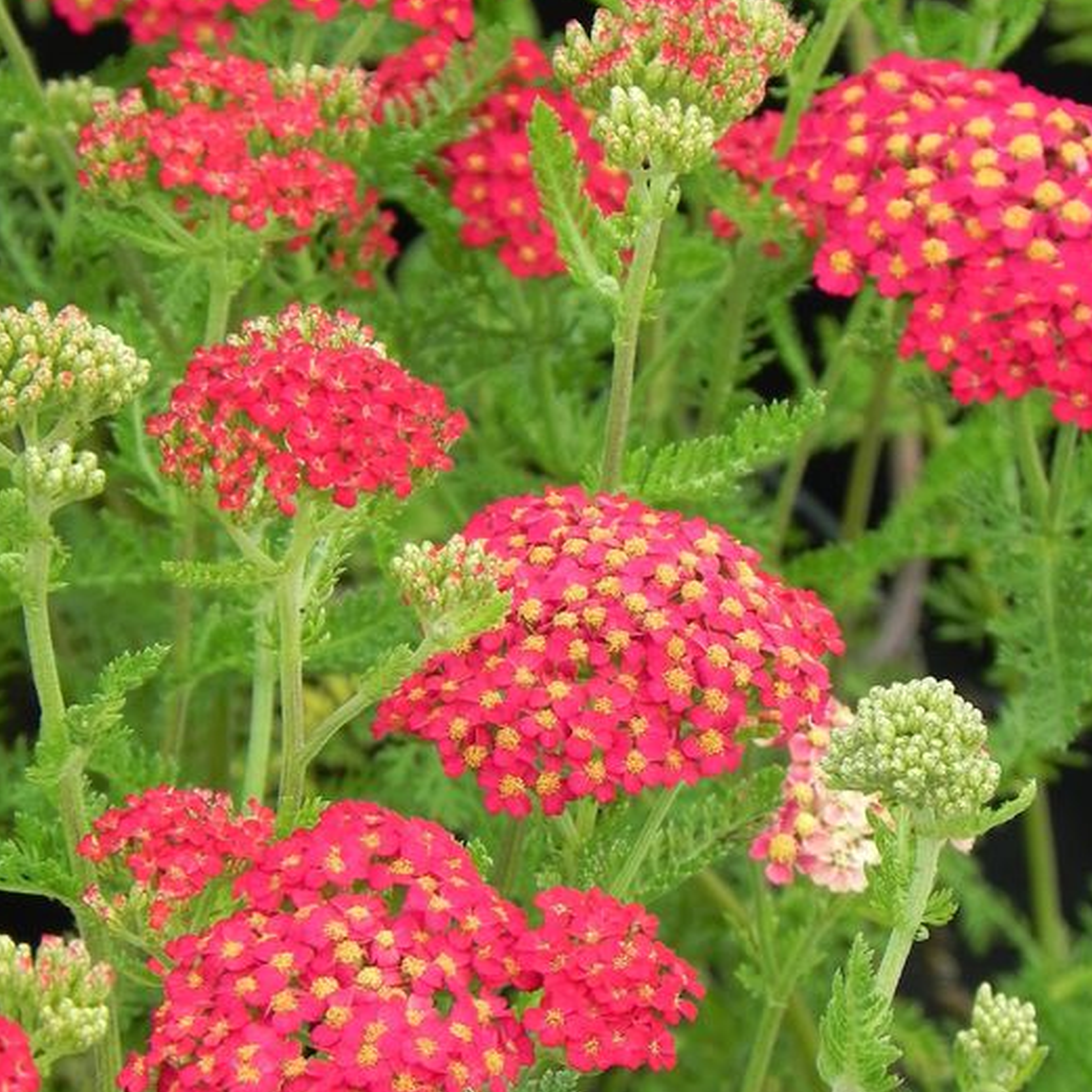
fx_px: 14098
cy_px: 438
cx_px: 604
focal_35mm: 395
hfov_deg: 4.4
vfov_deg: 4.4
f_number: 5.6
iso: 160
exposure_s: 1/250
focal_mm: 51.8
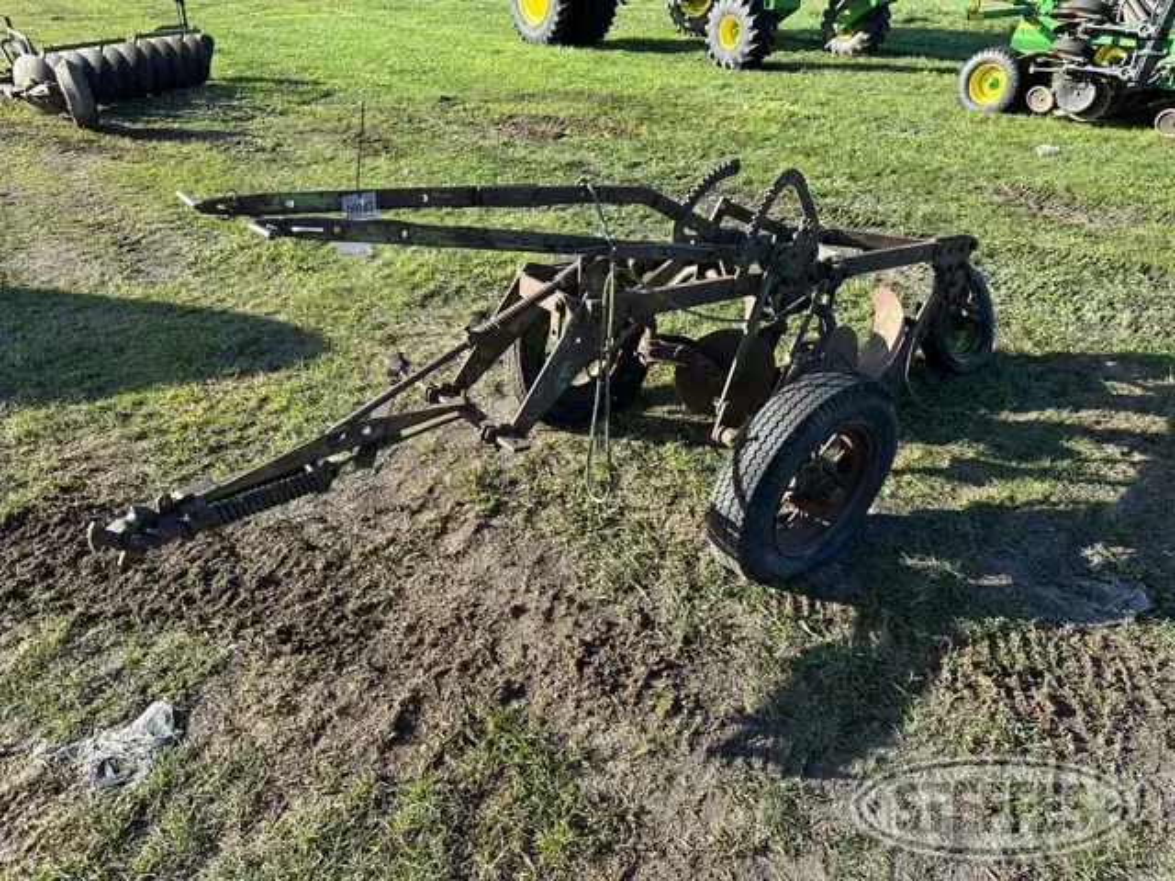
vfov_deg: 56.8
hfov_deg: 71.6
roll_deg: -0.1
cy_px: 440
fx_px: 815
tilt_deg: -28.7
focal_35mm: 24
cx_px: 588
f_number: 1.78
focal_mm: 6.86
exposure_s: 1/962
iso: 80
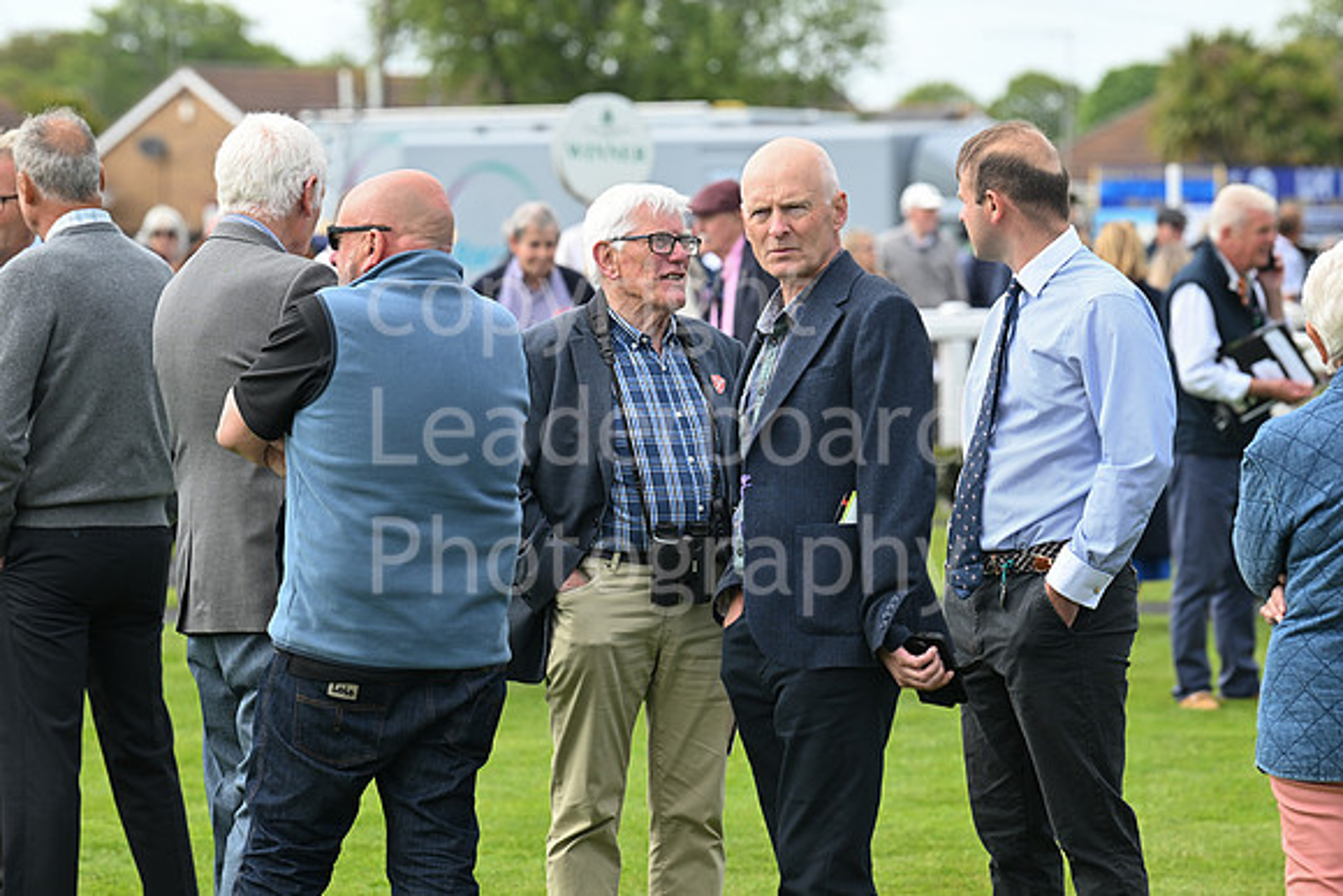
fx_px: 7463
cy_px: 448
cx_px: 672
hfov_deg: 10.3
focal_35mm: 200
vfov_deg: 6.9
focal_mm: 200
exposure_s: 1/640
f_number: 6.3
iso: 400
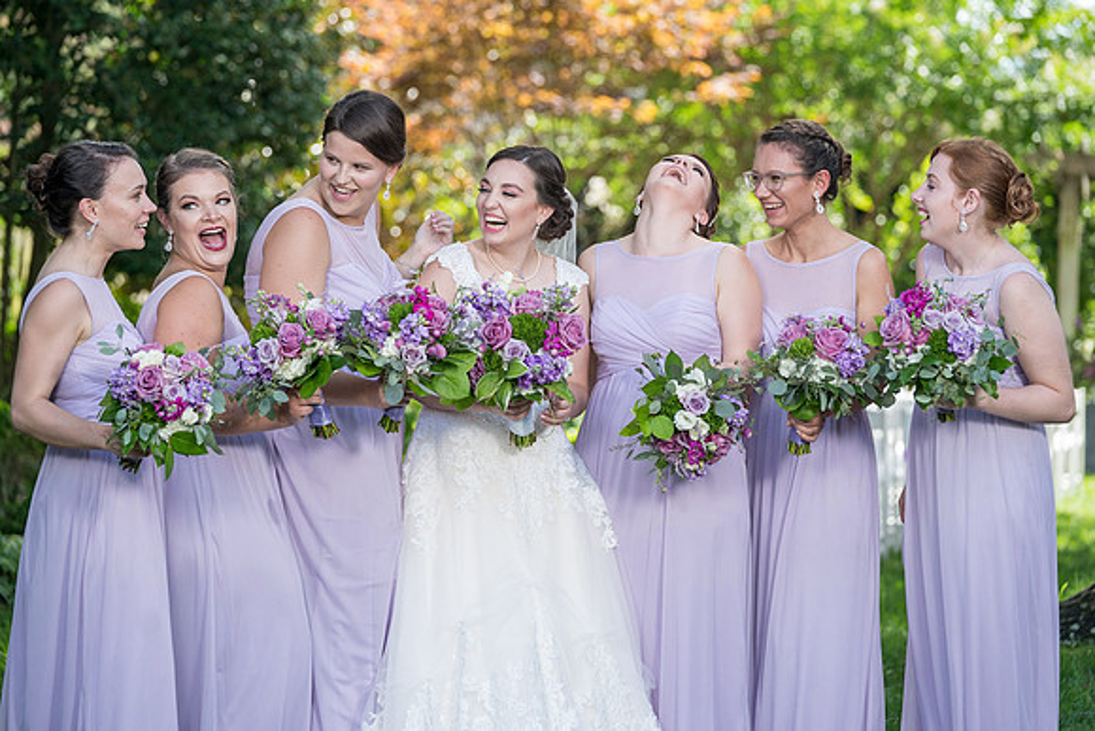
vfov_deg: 10.0
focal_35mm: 137
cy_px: 358
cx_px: 559
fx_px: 4170
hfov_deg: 15.0
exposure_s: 1/200
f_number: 4
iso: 100
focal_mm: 132
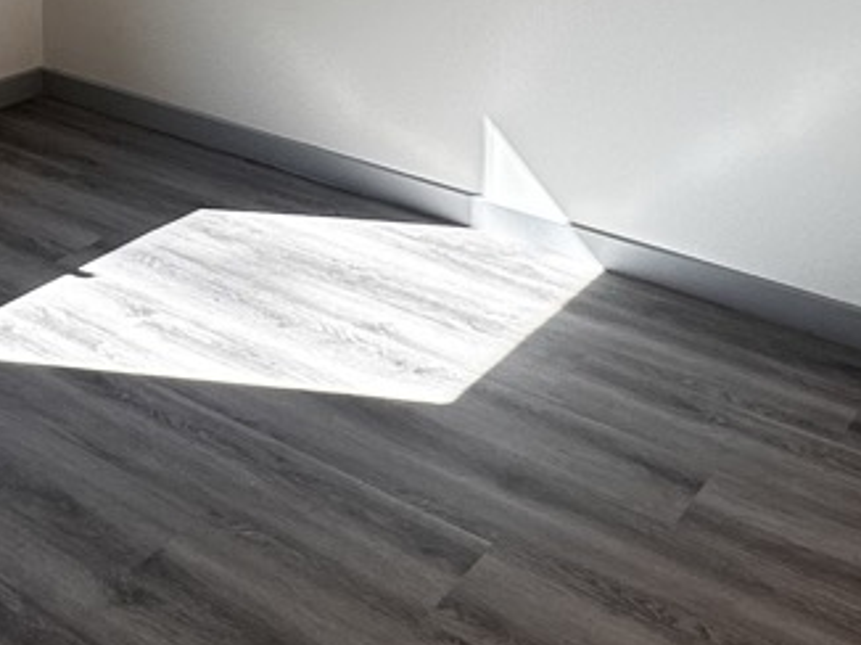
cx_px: 169
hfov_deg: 33.9
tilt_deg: -8.2
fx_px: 1367
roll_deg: -0.3
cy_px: -164
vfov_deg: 23.8
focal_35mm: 55
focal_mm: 2.22
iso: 50
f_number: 2.2
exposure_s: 1/100
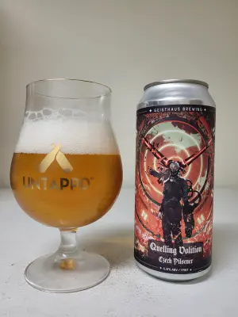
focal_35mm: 26
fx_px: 238
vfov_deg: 67.3
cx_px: 119
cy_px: 158
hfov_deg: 53.1
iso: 200
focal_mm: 5.4
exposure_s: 1/55
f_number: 1.8
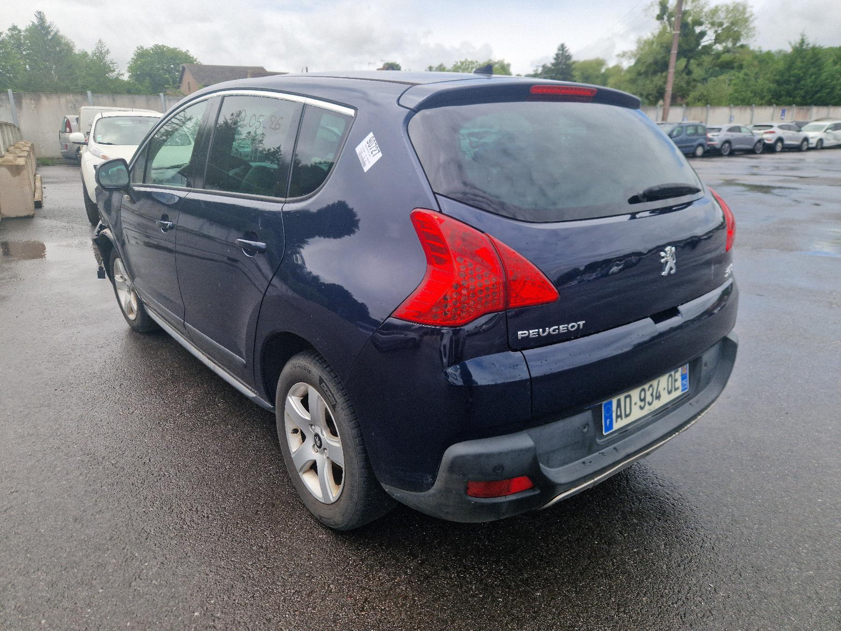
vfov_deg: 58.9
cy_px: 316
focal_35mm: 23
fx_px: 559
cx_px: 420
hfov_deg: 73.9
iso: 50
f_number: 1.8
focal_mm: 5.4
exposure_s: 1/1250
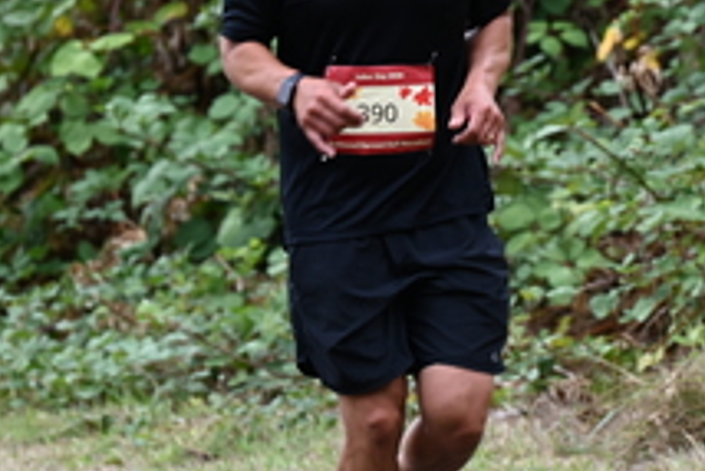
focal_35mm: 514
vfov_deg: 2.7
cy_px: 54
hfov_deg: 4.0
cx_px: 438
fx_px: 10072
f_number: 6.3
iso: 400
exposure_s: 1/320
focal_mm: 200
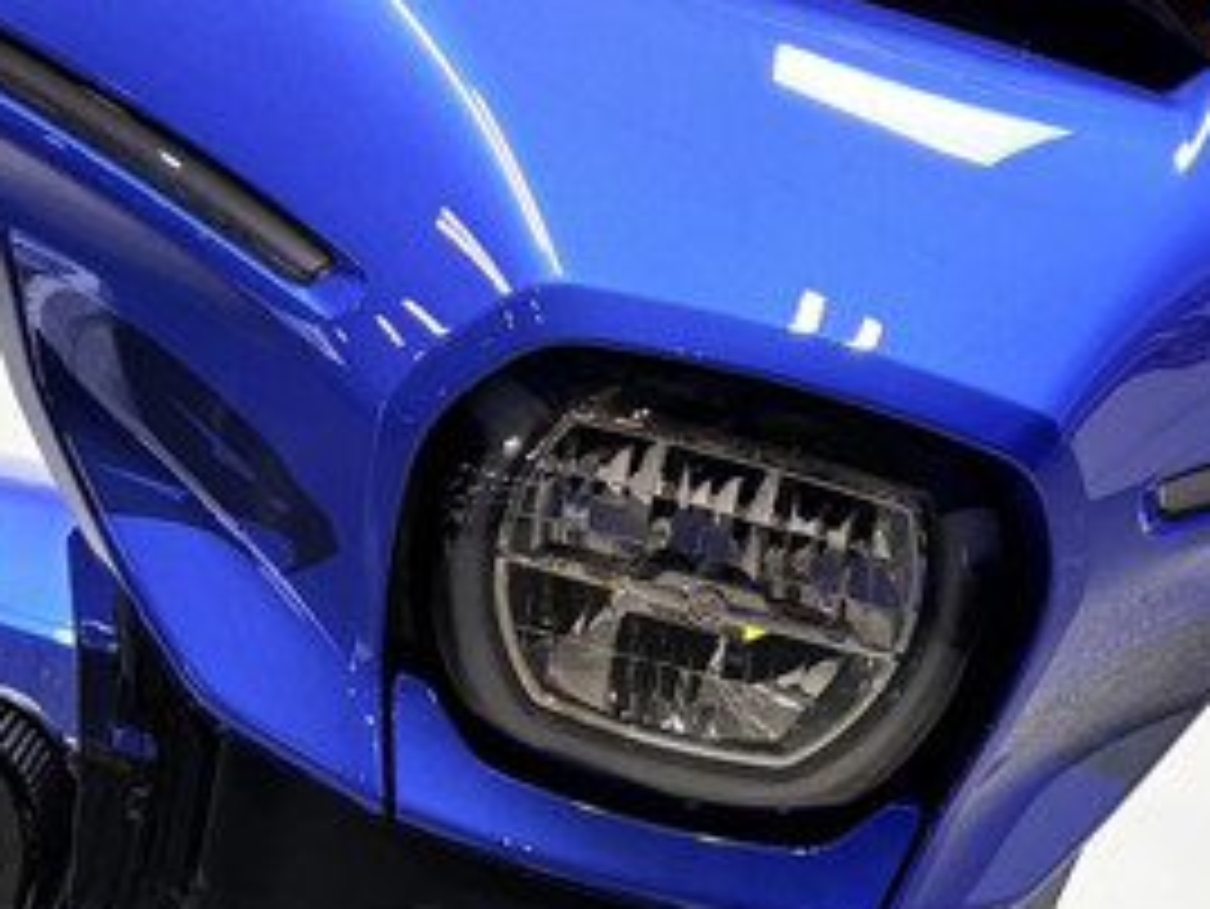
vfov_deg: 14.1
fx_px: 3602
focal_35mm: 103
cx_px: 358
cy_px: 936
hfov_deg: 19.0
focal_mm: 5.96
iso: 40
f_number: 1.6
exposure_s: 1/120
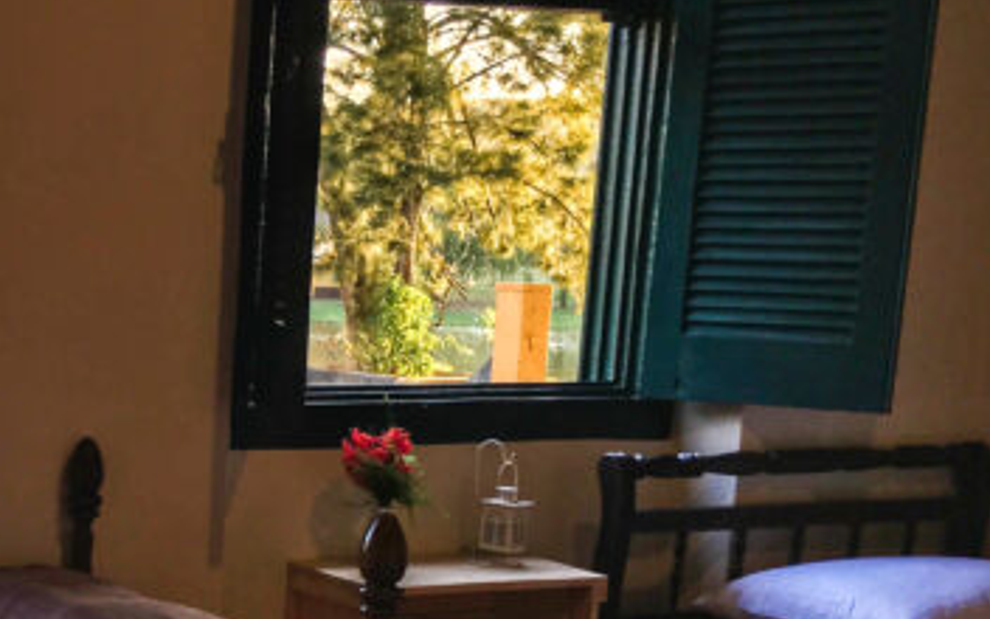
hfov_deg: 28.2
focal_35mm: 67
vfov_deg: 19.1
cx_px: -68
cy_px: 540
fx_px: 1808
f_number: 2.2
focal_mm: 4.15
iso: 25
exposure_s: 1/120
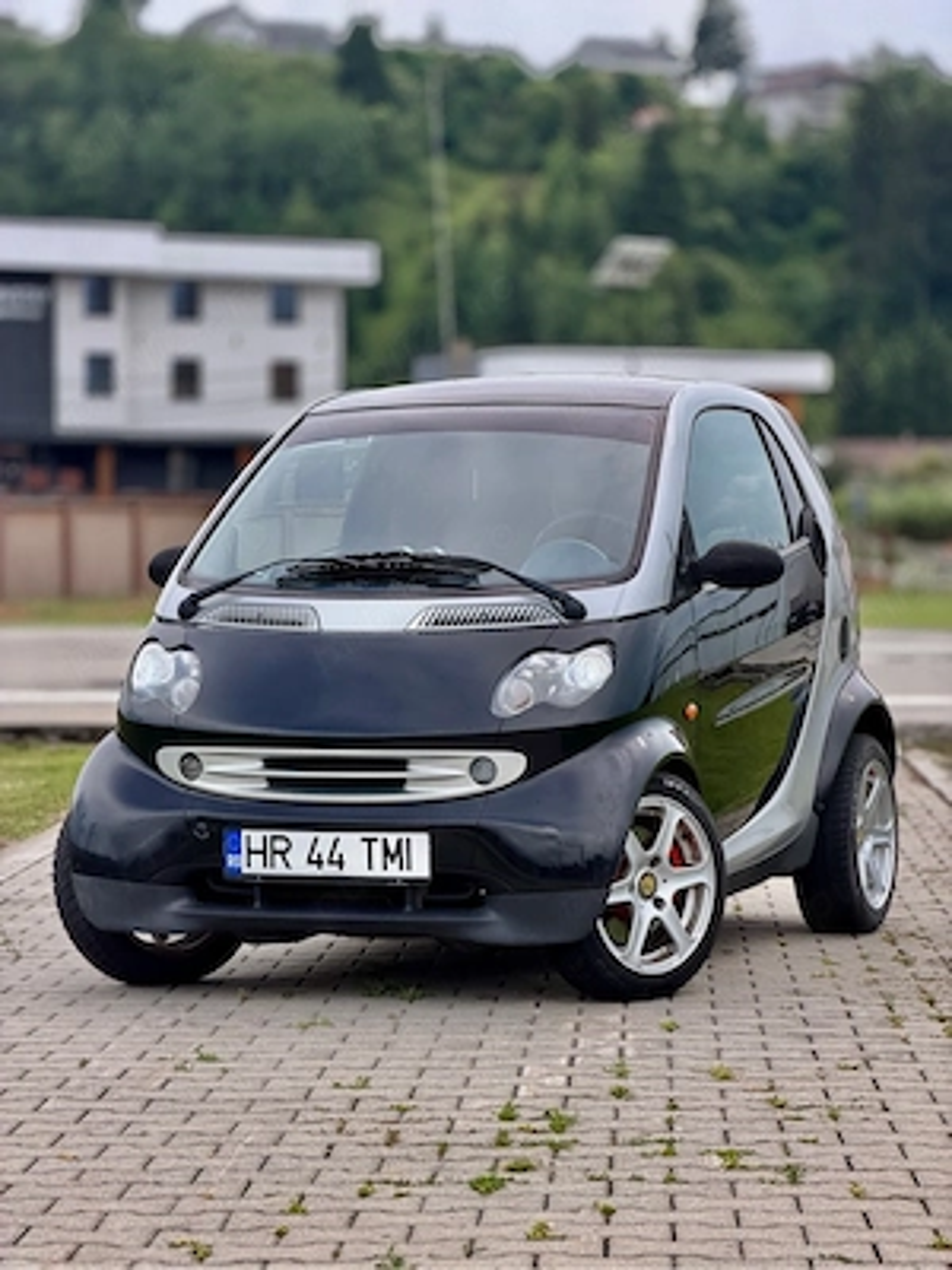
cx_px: 476
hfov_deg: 14.8
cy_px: 635
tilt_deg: -1.6
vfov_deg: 19.6
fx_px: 3667
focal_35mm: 100
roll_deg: -0.1
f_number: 2.8
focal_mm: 16.89
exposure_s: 1/448
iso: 50
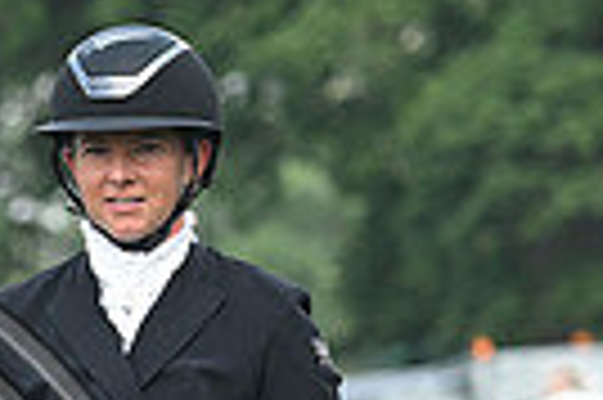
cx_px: -328
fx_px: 12313
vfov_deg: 1.9
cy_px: 613
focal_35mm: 736
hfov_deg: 2.8
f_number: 4.8
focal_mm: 170
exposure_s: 1/1250
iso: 720
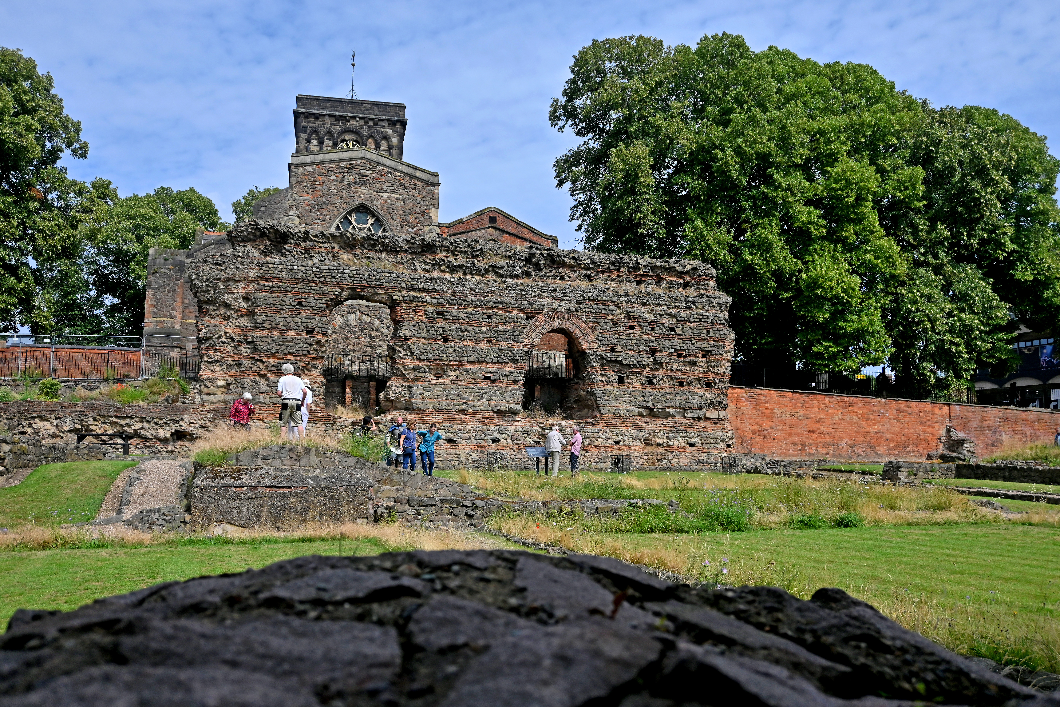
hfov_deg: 58.3
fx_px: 950
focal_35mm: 32
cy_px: 354
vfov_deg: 40.8
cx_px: 530
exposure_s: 1/3200
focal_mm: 21.5
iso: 200
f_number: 4.5
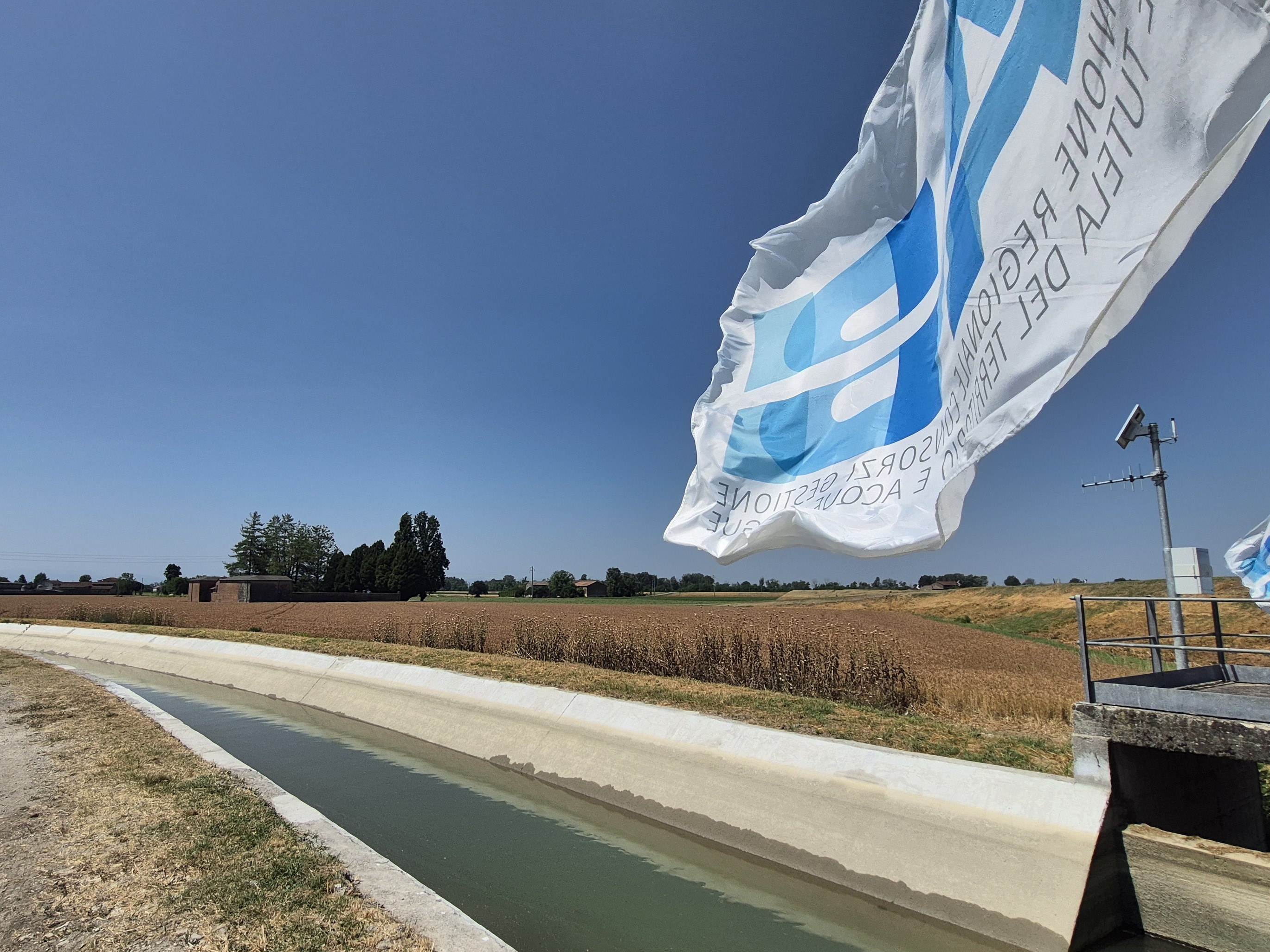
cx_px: 527
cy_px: 479
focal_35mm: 19
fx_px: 697
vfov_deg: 68.7
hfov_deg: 83.9
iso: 50
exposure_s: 1/3512
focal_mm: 1.74
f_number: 2.2
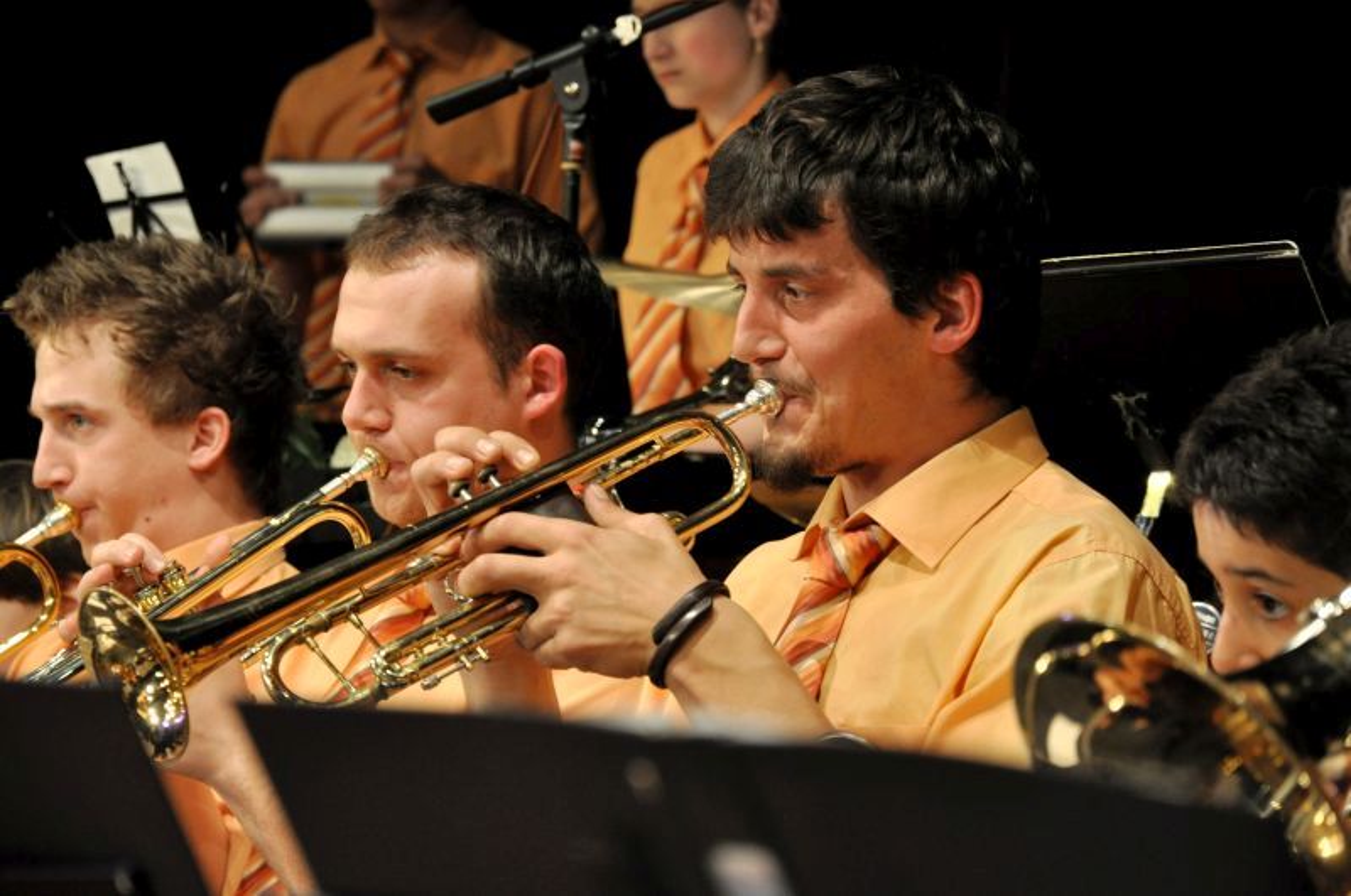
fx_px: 5902
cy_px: 448
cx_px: 676
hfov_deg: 13.1
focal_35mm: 158
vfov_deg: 8.7
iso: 900
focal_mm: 105
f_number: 5.6
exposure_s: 1/30
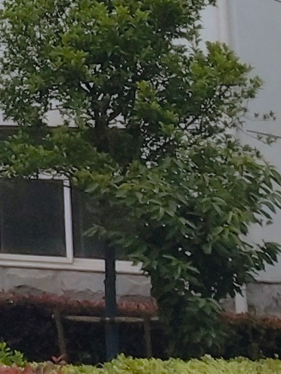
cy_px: -449
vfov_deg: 8.3
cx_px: -661
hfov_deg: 6.0
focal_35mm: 223
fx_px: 2412
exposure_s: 1/3150
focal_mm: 3.95
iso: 50
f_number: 1.8
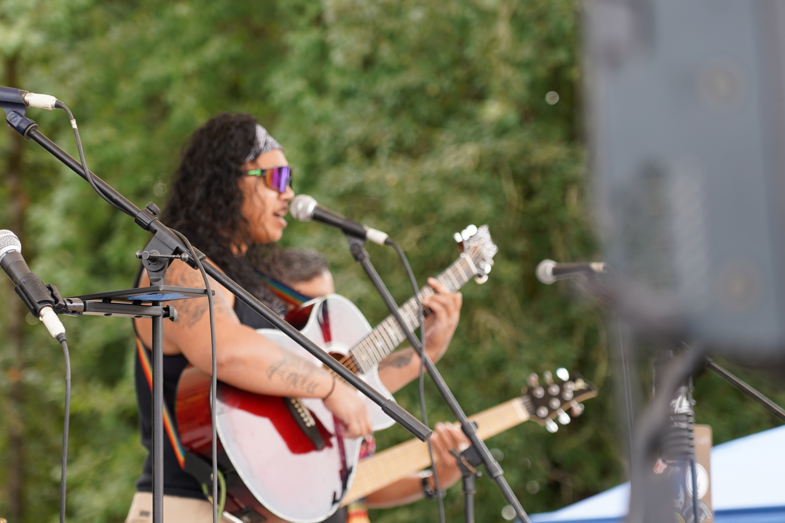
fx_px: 2987
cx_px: 263
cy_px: 236
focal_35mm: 137
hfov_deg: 14.9
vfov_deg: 10.0
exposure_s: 1/160
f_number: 4
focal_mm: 102
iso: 160
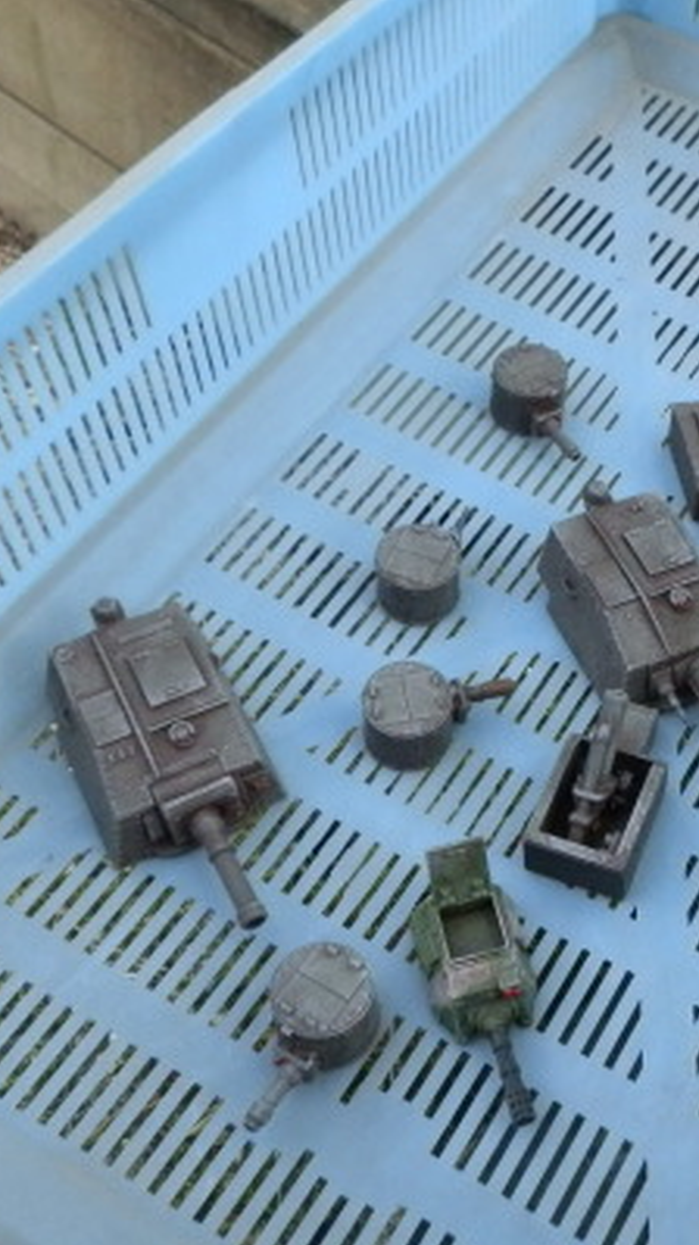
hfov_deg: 28.2
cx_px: 590
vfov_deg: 49.4
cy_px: 624
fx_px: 1353
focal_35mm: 41
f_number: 3.1
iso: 400
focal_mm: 5
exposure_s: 1/800
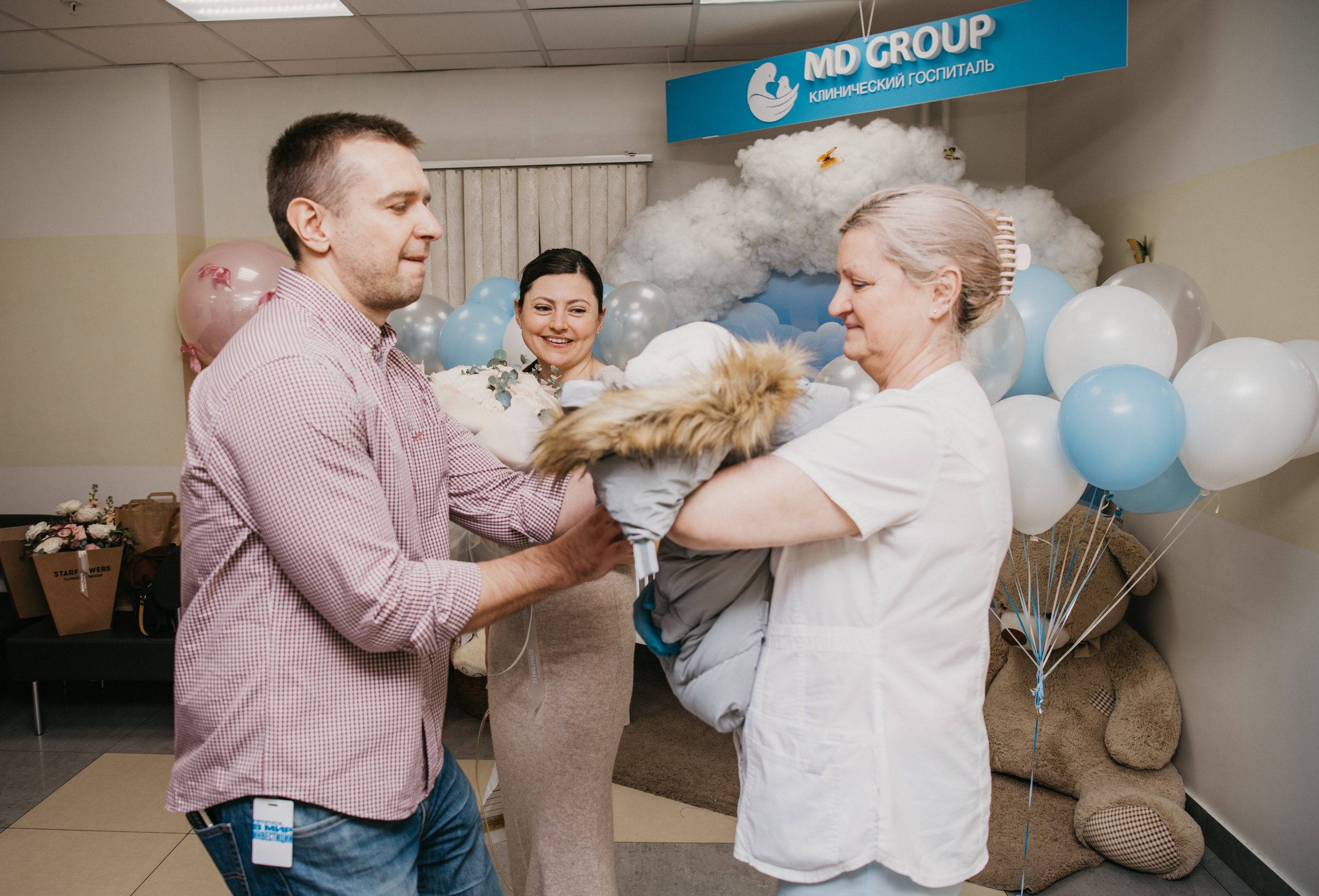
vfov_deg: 46.2
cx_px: 592
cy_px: 450
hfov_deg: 64.1
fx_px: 1050
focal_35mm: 28
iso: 100
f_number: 4
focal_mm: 26
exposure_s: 1/160
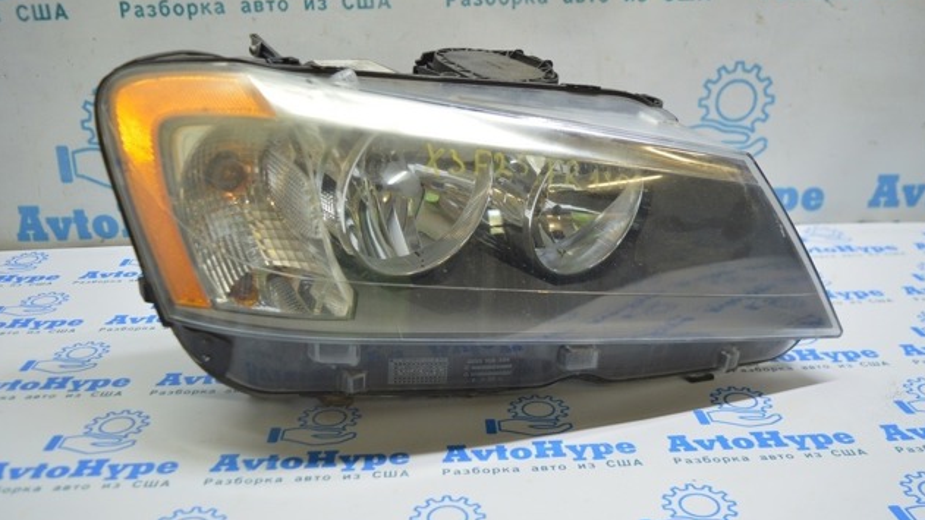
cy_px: 273
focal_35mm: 35
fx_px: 858
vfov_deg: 33.7
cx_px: 463
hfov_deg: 56.6
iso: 400
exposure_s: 1/50
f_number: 3.8
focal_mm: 22
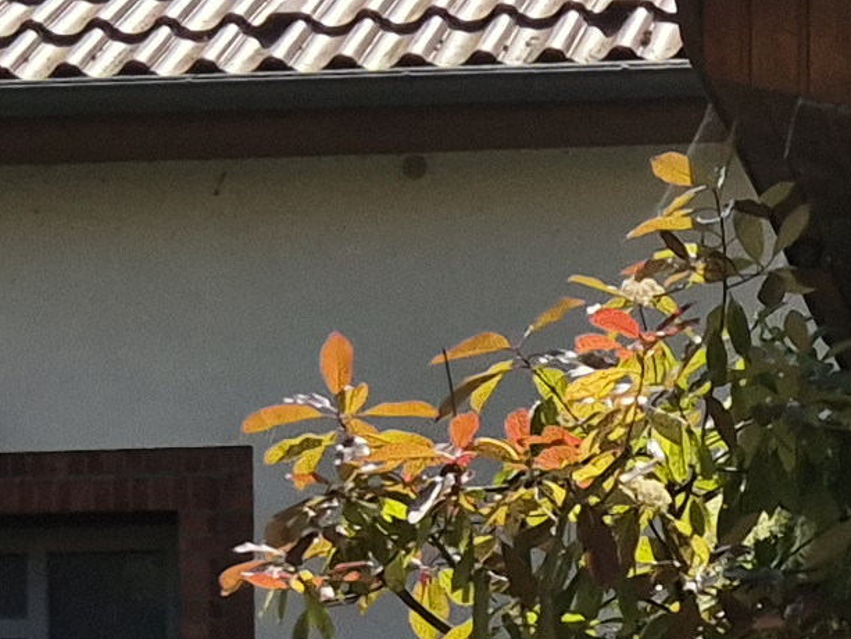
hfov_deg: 12.9
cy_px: 653
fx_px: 3688
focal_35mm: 150
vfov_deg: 9.8
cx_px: 1001
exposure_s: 1/3088
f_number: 1.8
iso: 25
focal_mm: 5.4
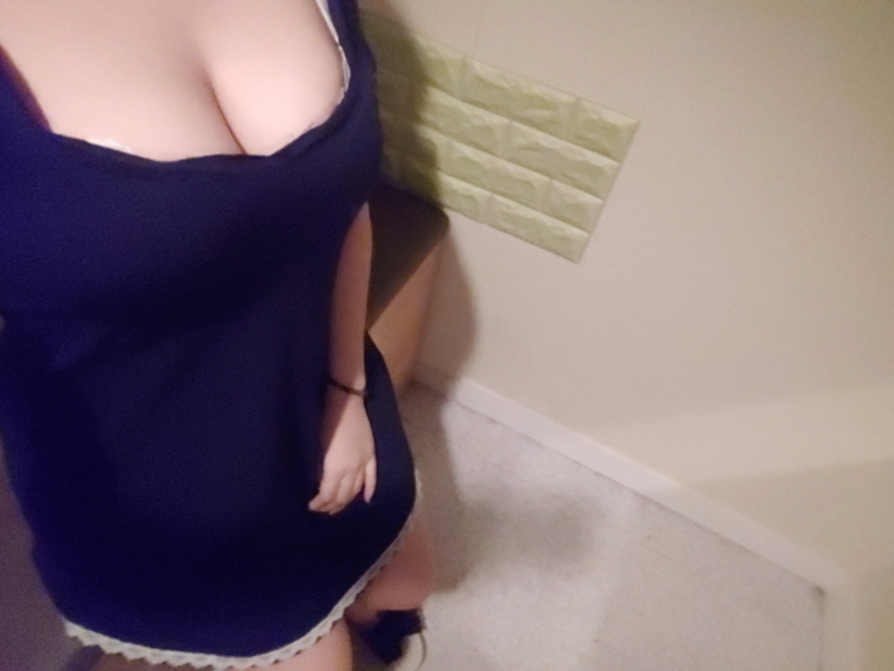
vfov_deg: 63.4
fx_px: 542
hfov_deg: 79.0
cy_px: 336
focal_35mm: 21
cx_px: 447
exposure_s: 1/8
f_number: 2.2
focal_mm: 1.8
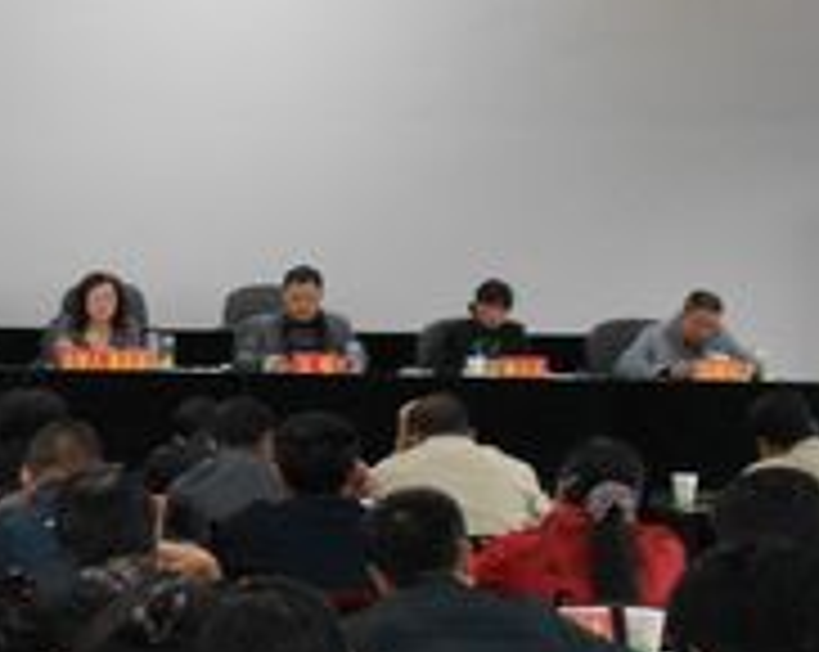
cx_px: -279
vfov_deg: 17.8
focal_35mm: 86
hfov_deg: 20.2
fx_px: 2081
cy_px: 371
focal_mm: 5.8
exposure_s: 1/30
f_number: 3.6
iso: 320
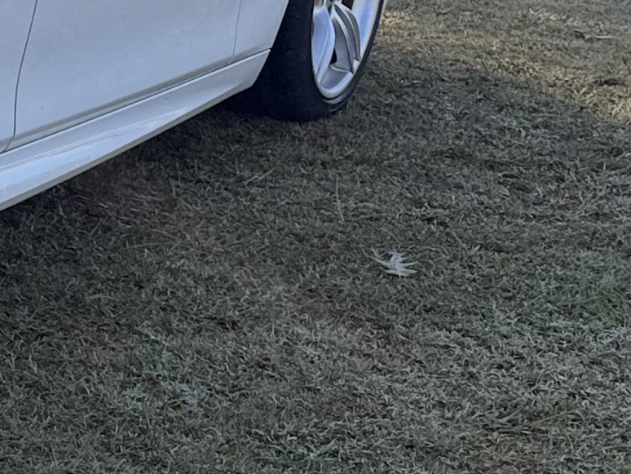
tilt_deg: -14.3
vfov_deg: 11.9
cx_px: -651
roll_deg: -5.8
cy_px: 163
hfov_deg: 13.4
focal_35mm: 125
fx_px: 2279
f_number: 1.78
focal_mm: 6.76
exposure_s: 1/551
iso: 80
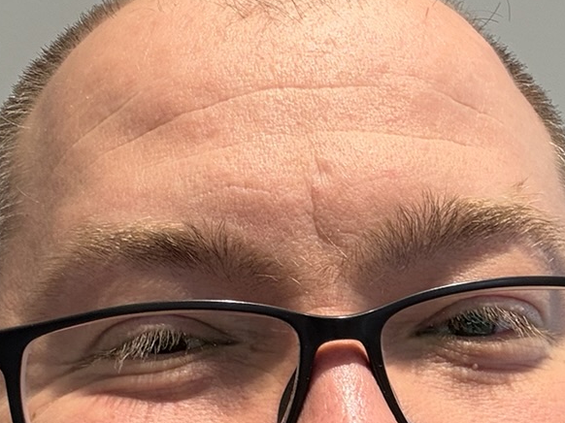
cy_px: 306
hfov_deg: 24.1
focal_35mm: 81
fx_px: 1322
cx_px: 296
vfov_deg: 18.1
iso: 64
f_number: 1.9
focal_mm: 2.69
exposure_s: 1/50
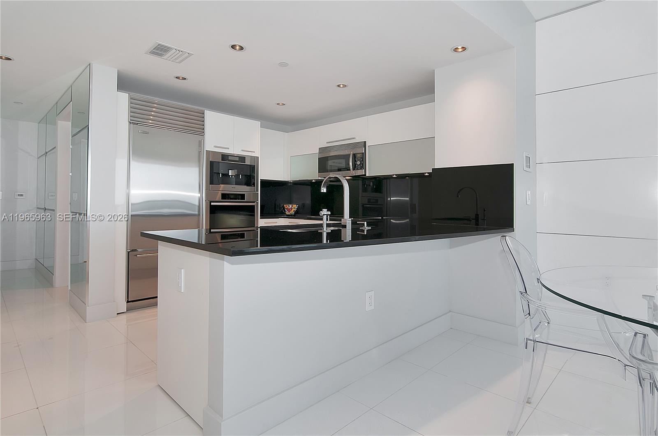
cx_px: 329
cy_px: 218
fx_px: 329
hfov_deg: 90.1
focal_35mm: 18
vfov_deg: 67.2
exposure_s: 1/50
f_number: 5.6
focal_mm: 12
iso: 200
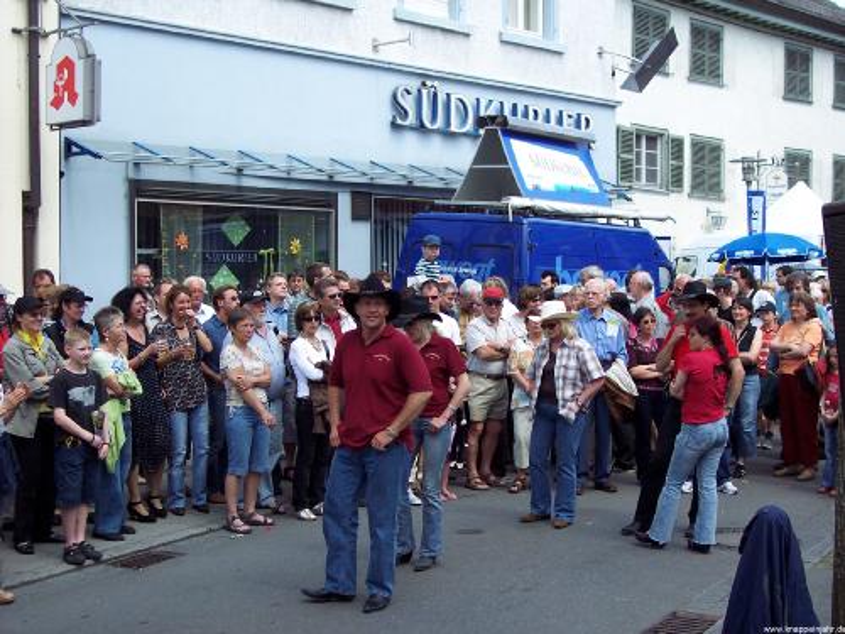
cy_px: 317
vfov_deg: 28.0
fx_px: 1269
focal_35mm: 52
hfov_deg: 36.8
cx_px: 422
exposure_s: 1/250
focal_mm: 10.7
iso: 100
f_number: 4
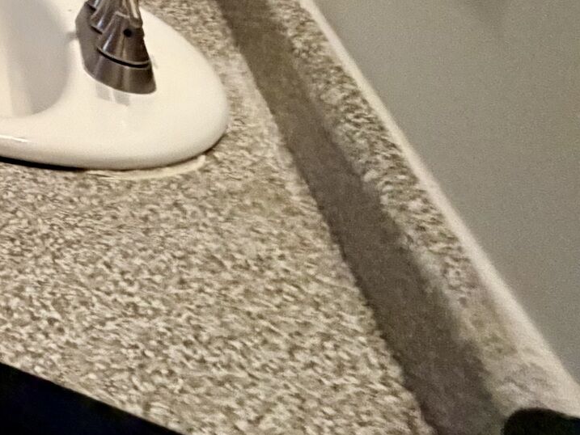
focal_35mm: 60
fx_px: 1005
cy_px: -401
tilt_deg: -4.3
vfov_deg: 18.0
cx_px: -661
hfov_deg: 17.7
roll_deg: -0.4
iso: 800
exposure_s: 1/60
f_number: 2.2
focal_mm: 2.22
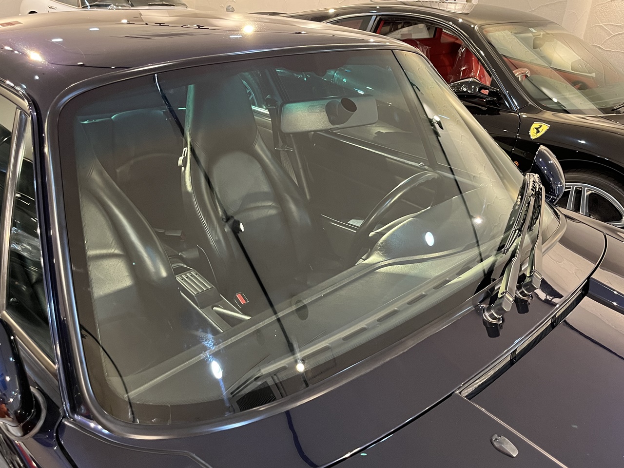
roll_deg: -4.6
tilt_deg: -26.6
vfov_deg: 53.1
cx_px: 312
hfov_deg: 67.3
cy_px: 234
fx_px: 469
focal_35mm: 26
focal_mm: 5.1
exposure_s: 1/50
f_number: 1.6
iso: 400
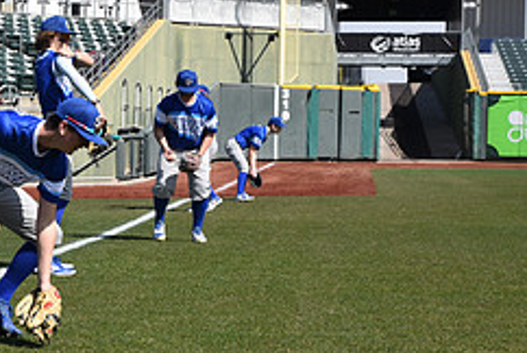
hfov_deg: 17.5
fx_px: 1685
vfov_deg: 11.9
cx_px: 52
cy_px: 199
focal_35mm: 115
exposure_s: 1/400
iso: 200
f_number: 10
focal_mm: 48
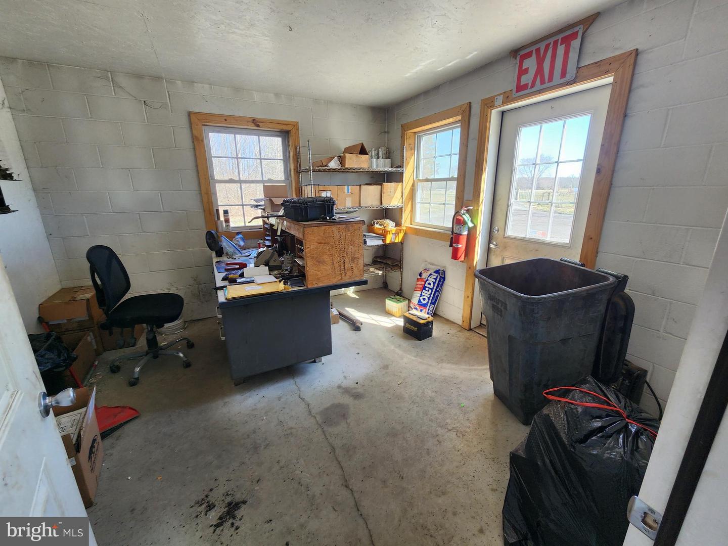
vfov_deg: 89.9
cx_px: 364
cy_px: 273
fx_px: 273
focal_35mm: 13
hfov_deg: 106.2
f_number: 2.2
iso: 64
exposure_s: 1/50
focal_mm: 2.2
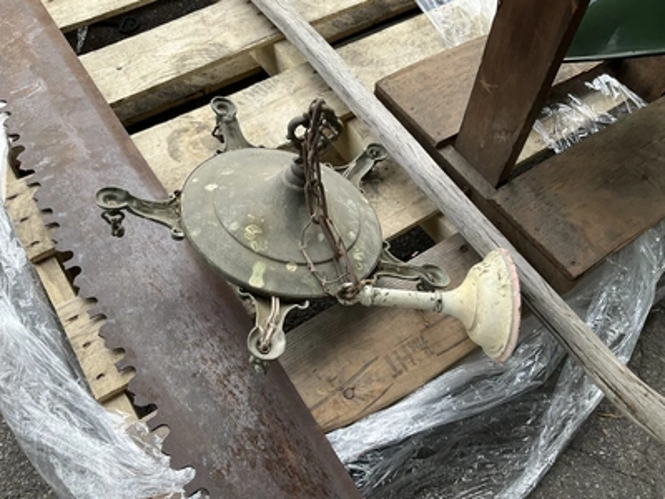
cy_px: 250
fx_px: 557
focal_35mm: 29
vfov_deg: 48.2
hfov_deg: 61.7
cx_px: 332
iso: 20
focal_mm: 3
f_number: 1.8
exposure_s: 1/243
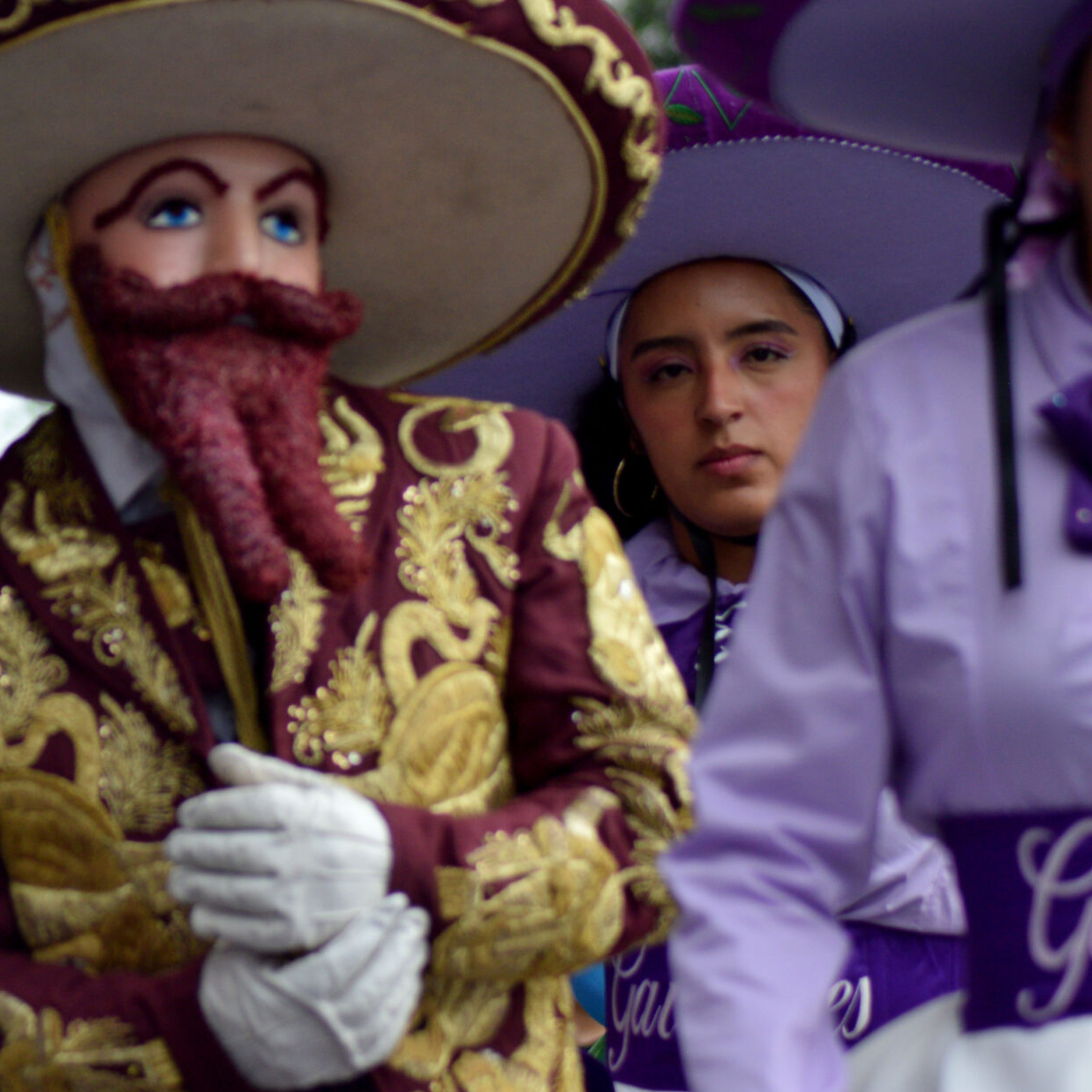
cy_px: 519
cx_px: -16
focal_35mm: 343
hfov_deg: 5.1
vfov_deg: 5.1
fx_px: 12242
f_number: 5.6
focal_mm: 130
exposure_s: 1/500
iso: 320
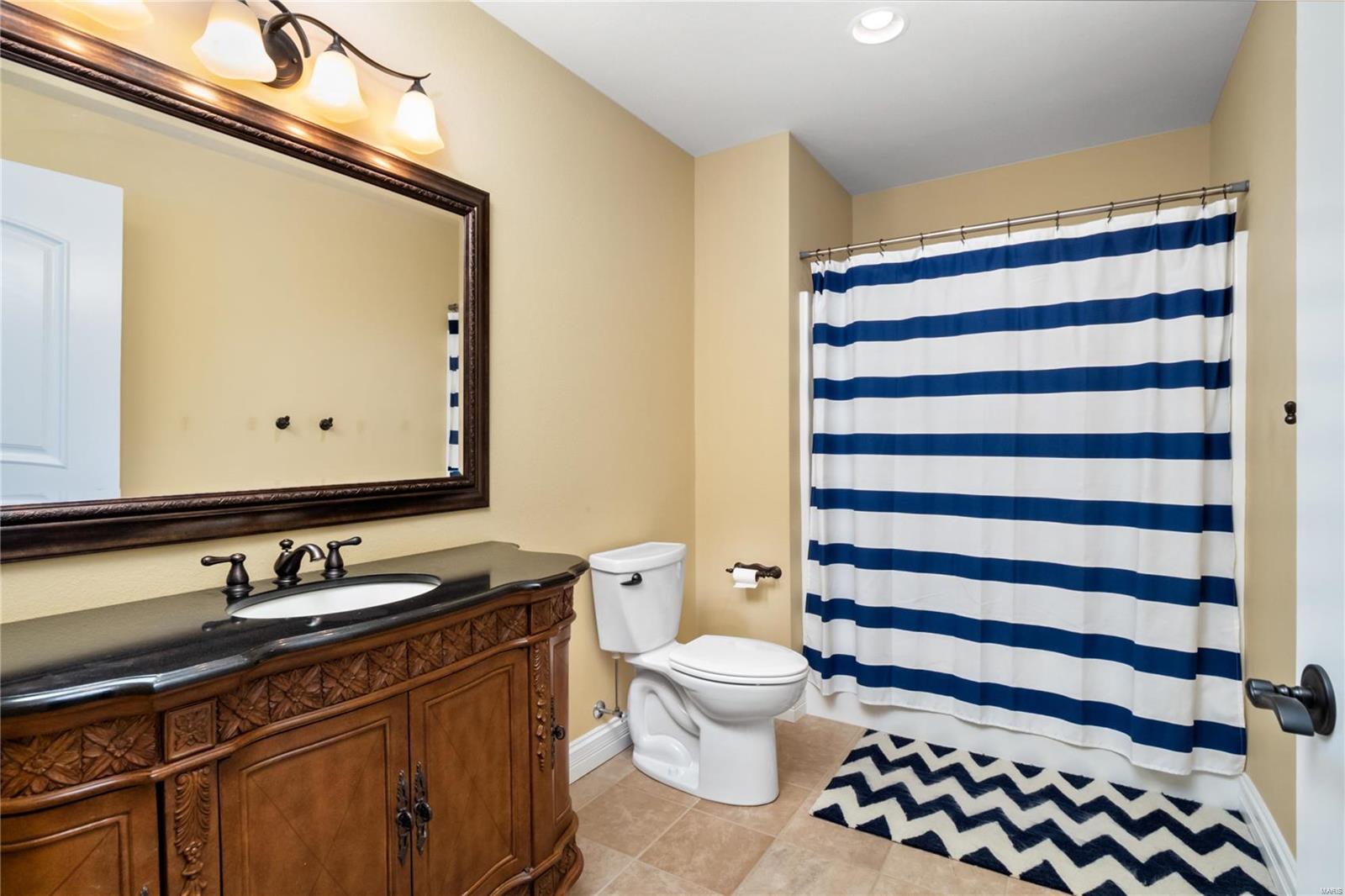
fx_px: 672
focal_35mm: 18
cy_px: 448
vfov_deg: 67.4
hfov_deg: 90.0
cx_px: 672
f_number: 9
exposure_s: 1/60
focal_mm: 9
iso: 640
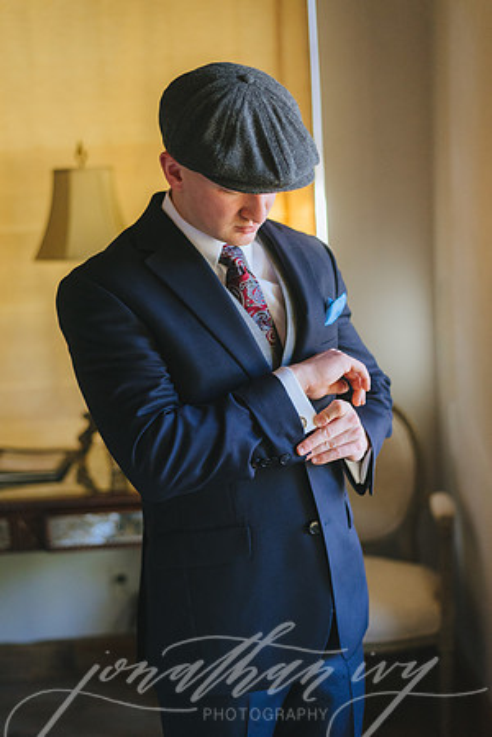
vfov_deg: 39.6
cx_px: 246
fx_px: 1025
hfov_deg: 27.0
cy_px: 368
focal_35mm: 50
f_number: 2.2
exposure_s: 1/640
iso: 1600
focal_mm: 50
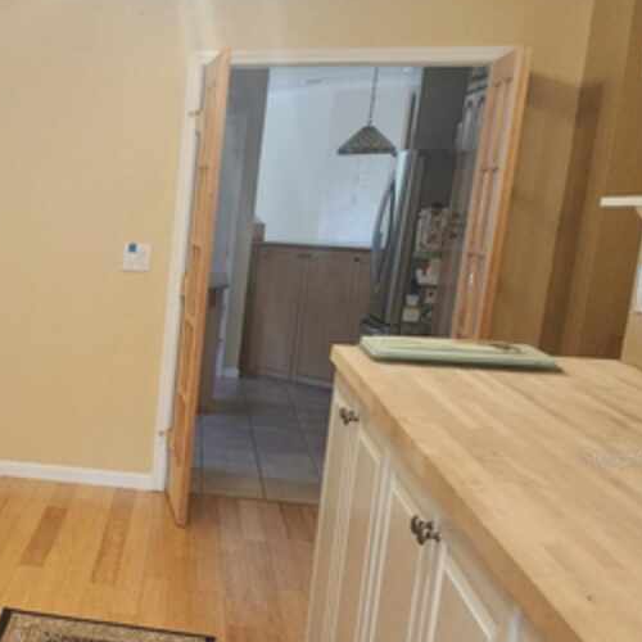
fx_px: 1091
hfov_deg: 28.3
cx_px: -144
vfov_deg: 32.3
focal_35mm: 52
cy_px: 457
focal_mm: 6.4
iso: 500
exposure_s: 1/120
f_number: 1.8
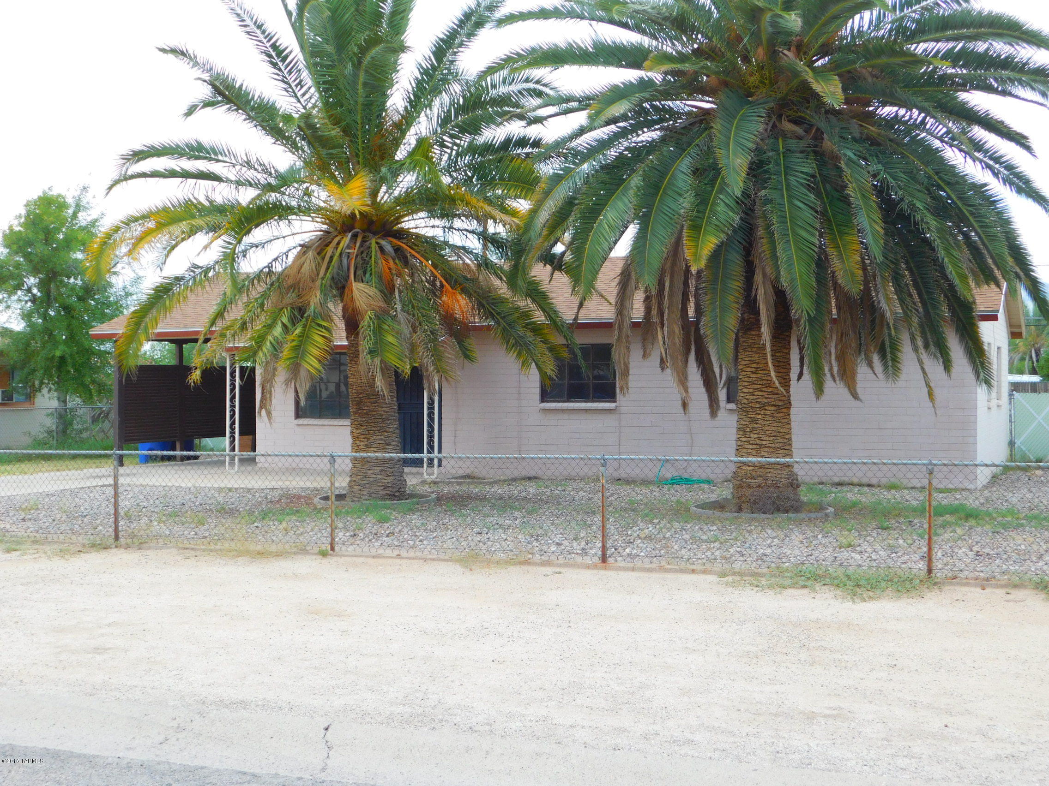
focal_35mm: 45
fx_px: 1364
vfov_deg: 32.2
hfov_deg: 42.1
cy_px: 393
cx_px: 524
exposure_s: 1/250
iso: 125
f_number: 3.7
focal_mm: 8
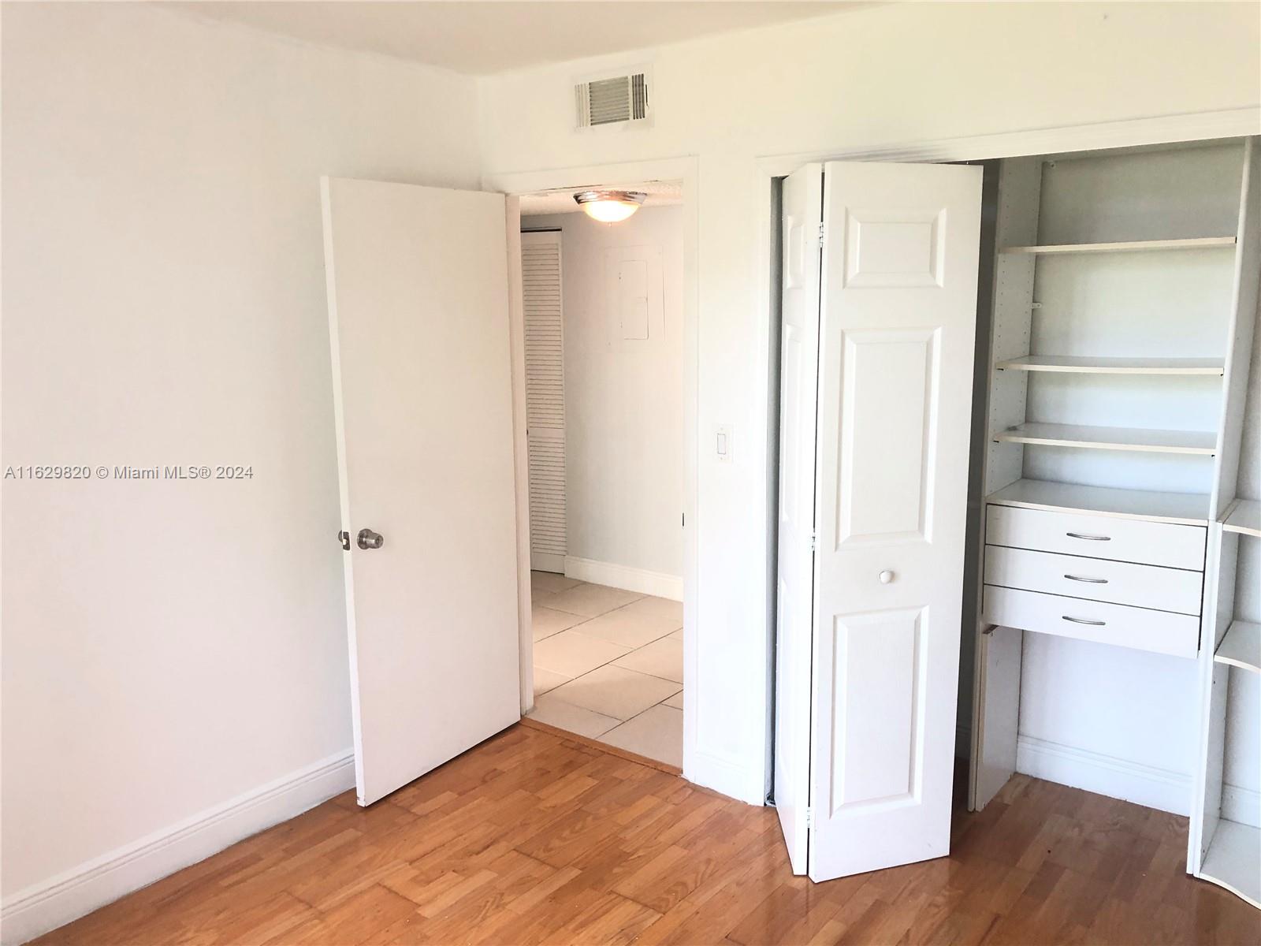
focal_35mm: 28
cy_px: 473
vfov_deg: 49.7
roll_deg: +0.9
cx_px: 630
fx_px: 1020
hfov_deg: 63.4
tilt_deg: -9.9
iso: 32
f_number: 1.8
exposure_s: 1/30
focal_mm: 3.99
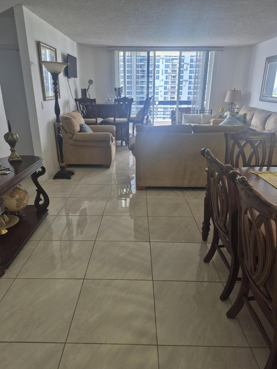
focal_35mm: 23
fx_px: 245
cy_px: 184
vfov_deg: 73.9
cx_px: 138
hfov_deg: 58.9
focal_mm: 5.4
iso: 100
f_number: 1.8
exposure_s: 1/120
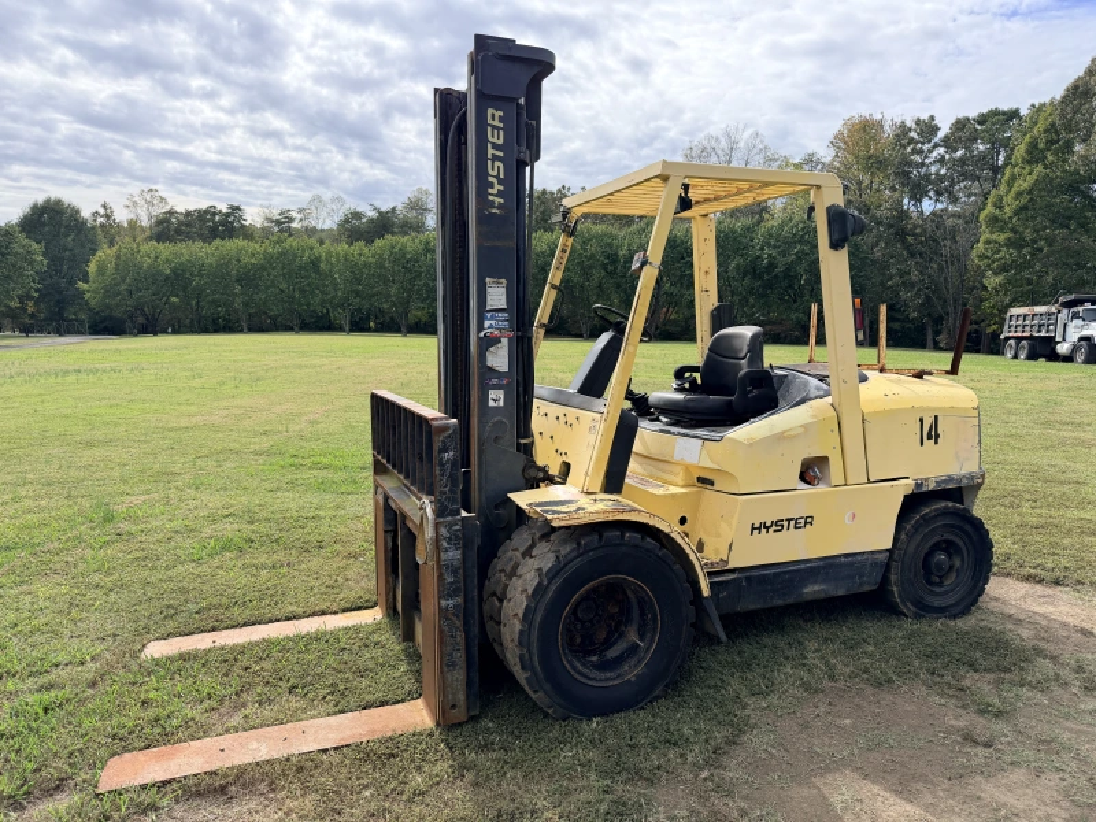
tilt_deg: -10.4
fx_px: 760
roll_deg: -1.9
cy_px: 411
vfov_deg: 56.8
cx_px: 548
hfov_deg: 71.6
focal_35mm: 24
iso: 100
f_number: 1.78
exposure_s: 1/3279
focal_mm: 6.76
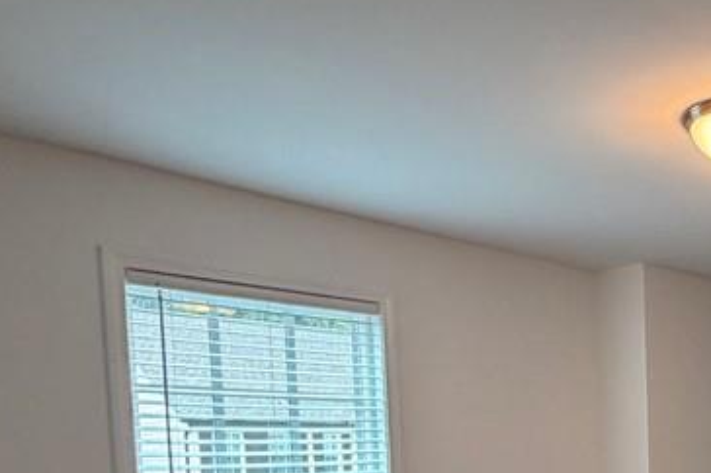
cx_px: 732
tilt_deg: -3.7
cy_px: 504
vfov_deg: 29.7
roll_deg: +1.3
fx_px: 809
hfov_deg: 40.6
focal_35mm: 41
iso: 250
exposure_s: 1/120
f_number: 2.2
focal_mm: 2.22
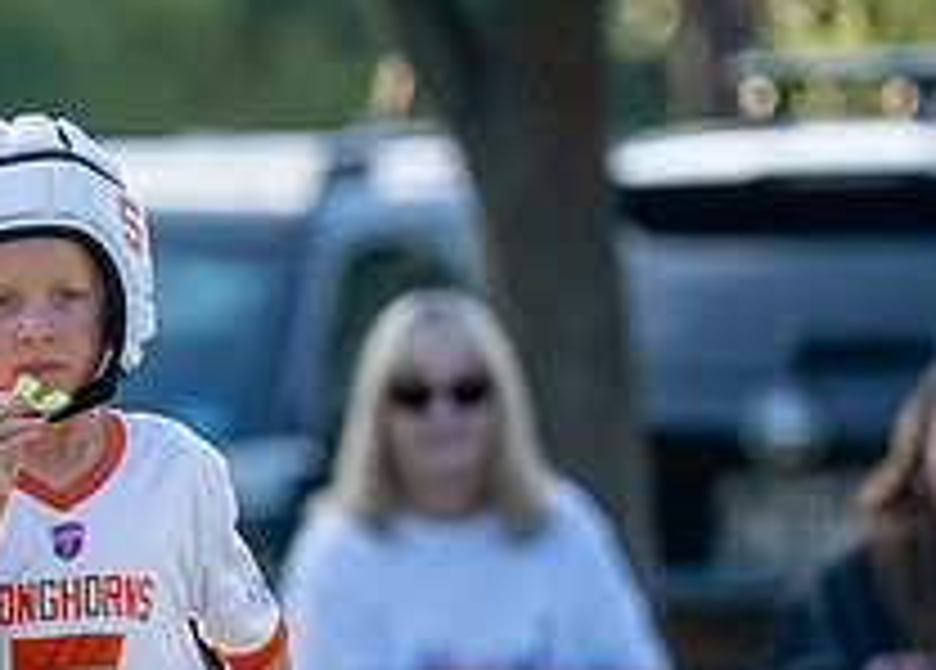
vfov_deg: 1.2
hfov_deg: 1.7
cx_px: 161
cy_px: 698
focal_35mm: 1199
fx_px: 31904
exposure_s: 1/2000
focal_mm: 200
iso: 250
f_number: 2.8
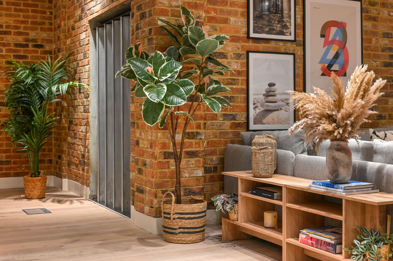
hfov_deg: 39.6
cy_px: 130
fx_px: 545
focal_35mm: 50
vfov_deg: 26.9
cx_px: 196
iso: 2500
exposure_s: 1/200
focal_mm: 50
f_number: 5
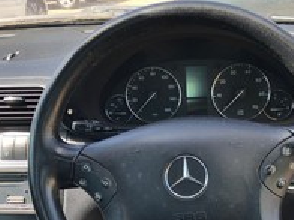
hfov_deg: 38.0
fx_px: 425
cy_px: 168
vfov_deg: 28.6
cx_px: 182
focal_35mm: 50
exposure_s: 1/120
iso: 32
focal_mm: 4
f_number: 1.8
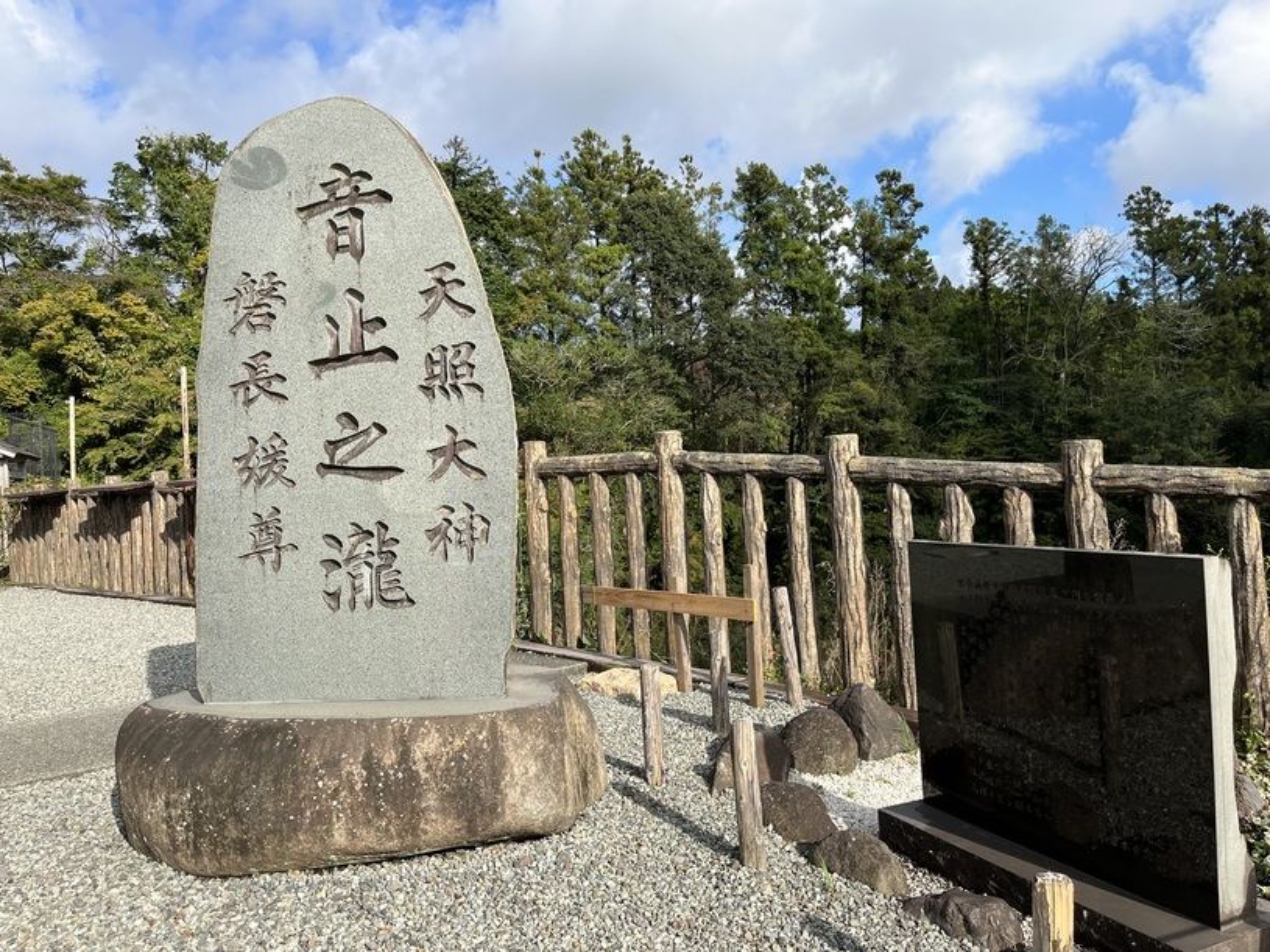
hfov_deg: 67.3
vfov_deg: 53.1
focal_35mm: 26
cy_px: 476
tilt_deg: +0.8
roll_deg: +2.9
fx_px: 954
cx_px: 635
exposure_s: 1/2268
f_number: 1.6
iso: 50
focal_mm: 5.1
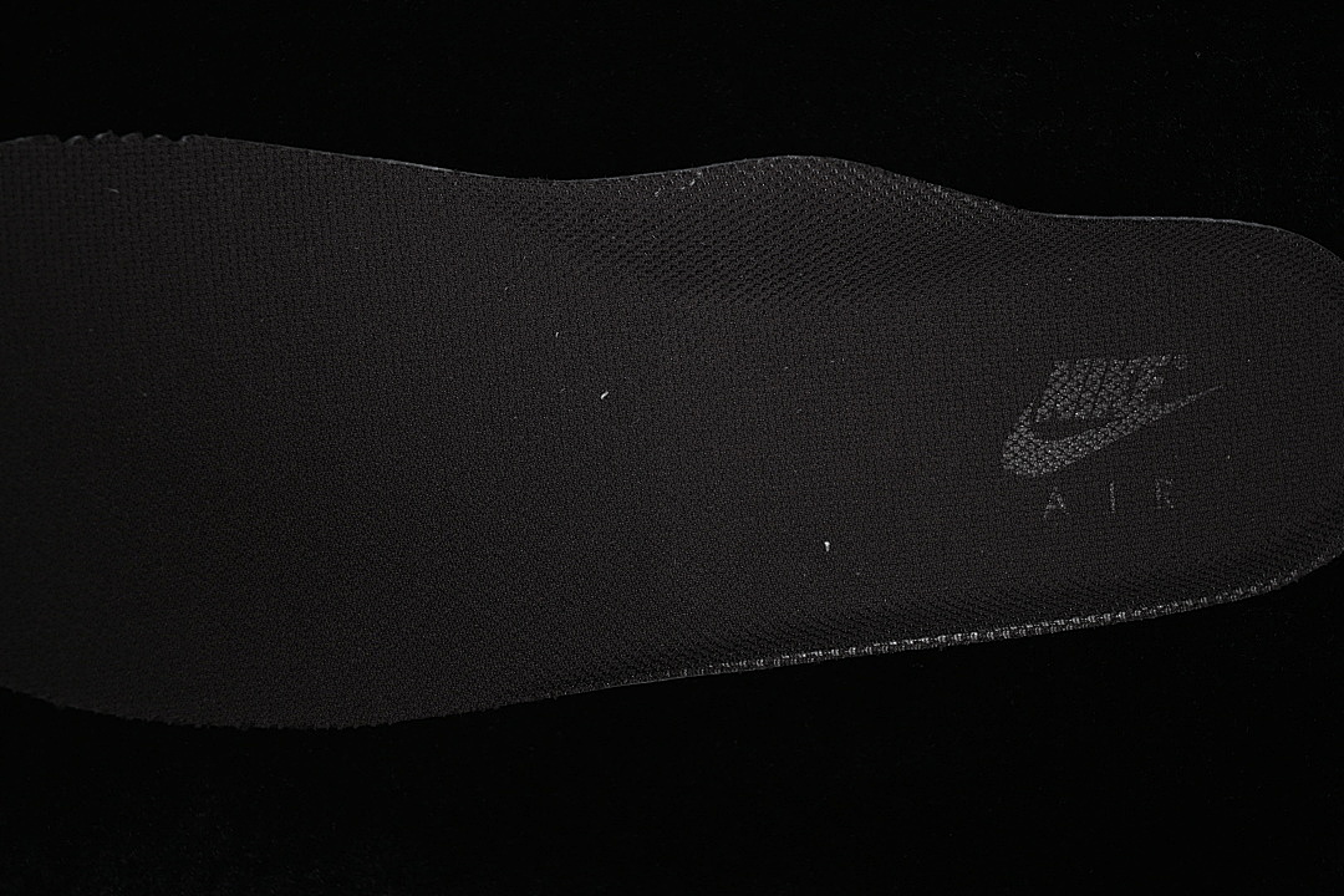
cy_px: 448
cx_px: 672
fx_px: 2800
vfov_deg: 18.2
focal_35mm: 75
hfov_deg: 27.0
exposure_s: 1/60
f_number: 6.3
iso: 160
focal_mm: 50
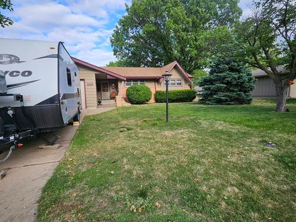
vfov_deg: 71.5
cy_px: 110
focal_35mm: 18
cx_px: 145
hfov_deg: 87.8
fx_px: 154
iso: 32
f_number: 2.2
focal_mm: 1.74
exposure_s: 1/545
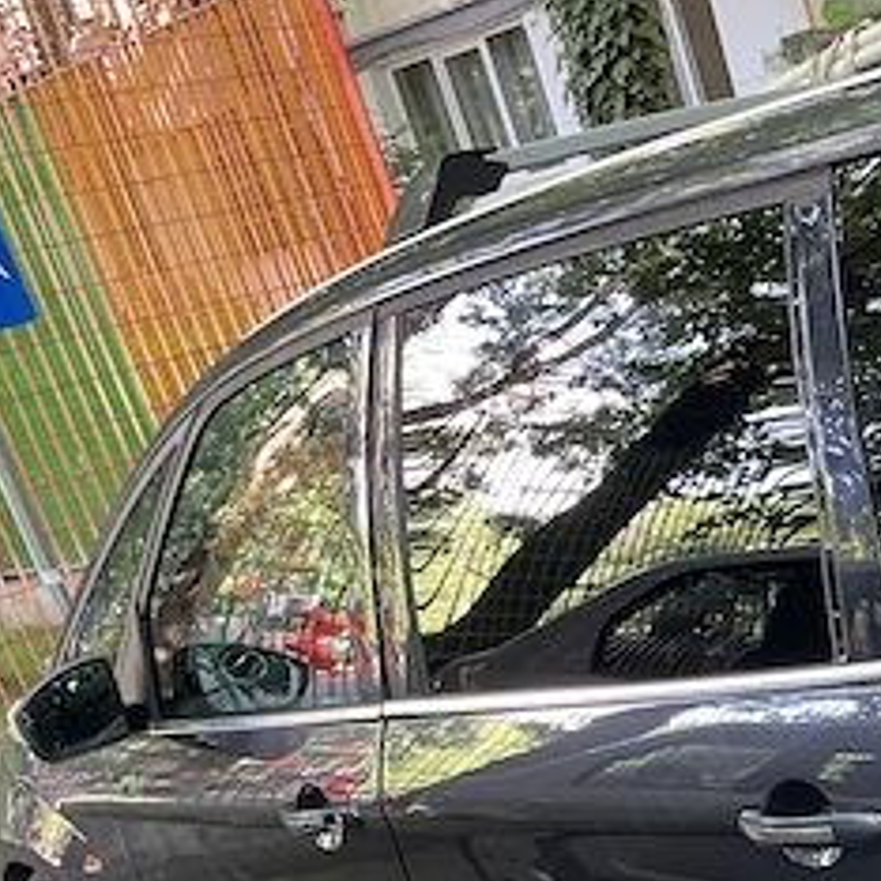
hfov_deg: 26.2
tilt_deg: -20.5
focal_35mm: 59
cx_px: 1032
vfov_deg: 28.1
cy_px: 772
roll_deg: +13.7
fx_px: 1699
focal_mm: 4.2
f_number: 1.6
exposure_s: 1/60
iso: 250
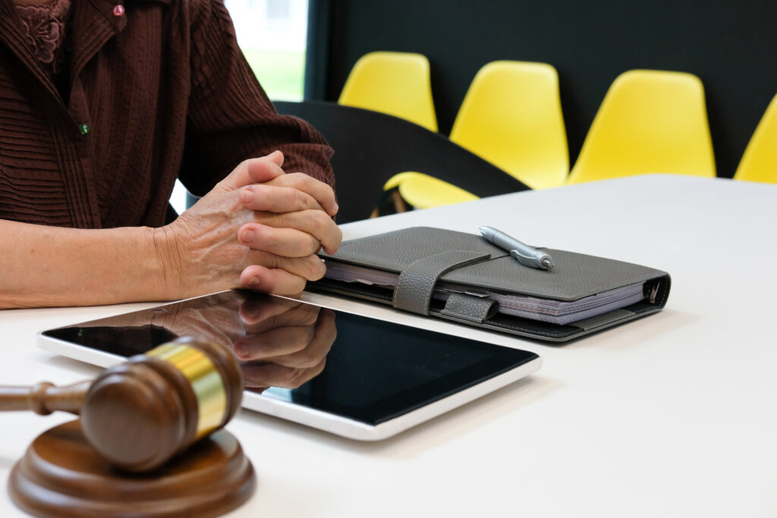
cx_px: 388
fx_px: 1144
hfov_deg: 37.5
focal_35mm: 53
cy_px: 259
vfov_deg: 25.5
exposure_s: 1/125
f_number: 6.4
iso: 1600
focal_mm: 35
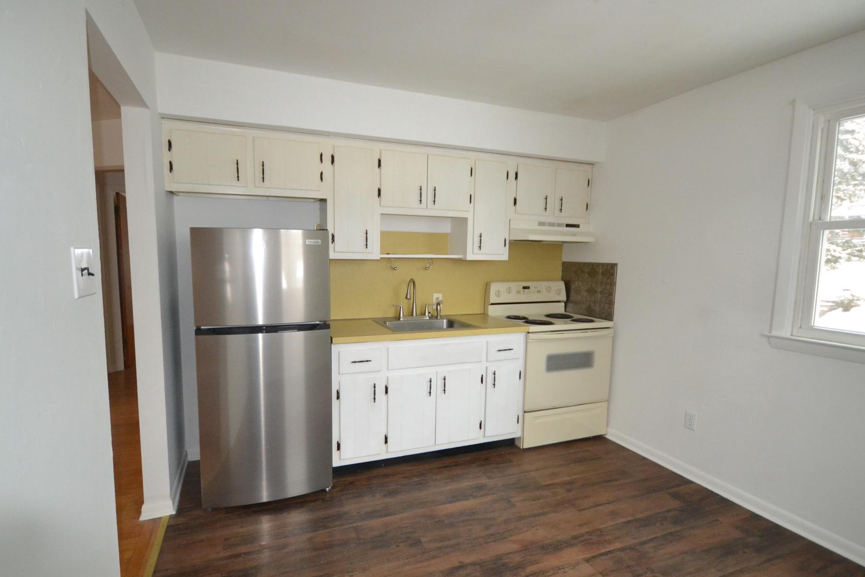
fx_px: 408
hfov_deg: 93.2
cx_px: 415
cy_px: 306
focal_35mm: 17
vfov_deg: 70.4
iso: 2200
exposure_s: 1/60
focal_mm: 10
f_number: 4
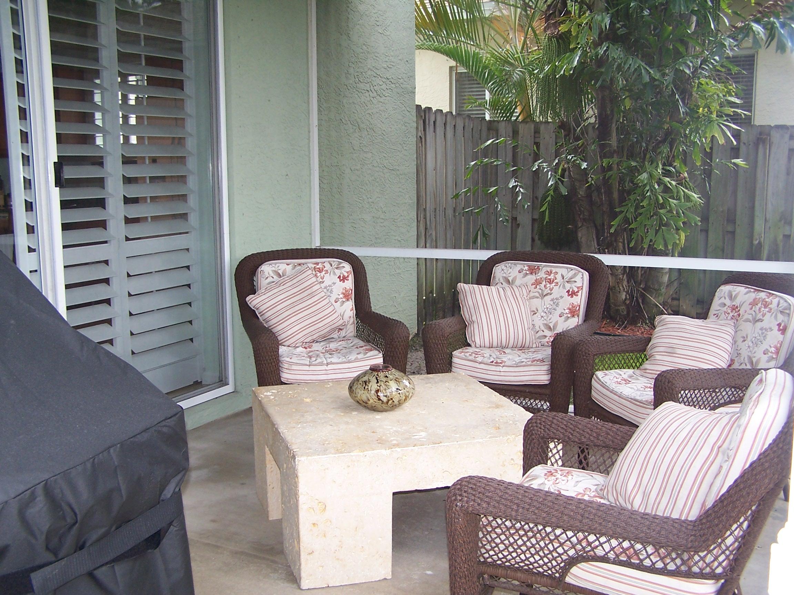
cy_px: 298
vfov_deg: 37.7
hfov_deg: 49.0
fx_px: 872
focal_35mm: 38
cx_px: 397
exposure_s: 1/60
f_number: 2.8
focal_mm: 6.3
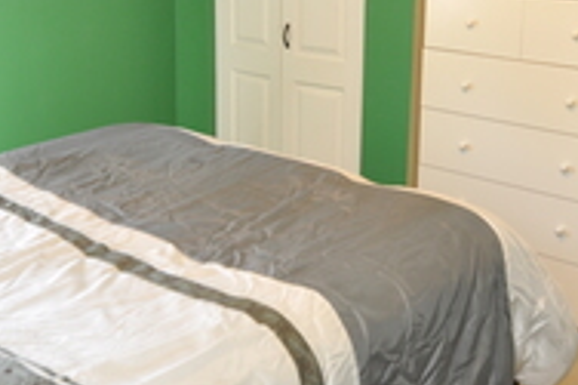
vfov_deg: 26.2
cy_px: 103
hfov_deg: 38.8
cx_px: 338
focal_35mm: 51
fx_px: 818
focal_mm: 10
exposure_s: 1/8
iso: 200
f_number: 5.6
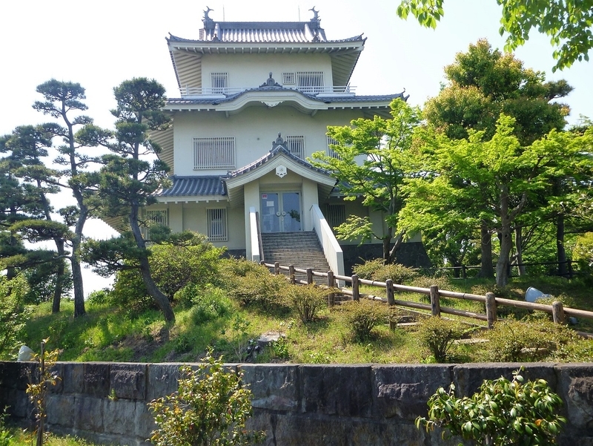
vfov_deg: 49.8
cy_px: 223
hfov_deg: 63.4
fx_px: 480
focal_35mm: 28
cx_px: 296
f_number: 3.3
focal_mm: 4.9
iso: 100
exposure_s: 1/500
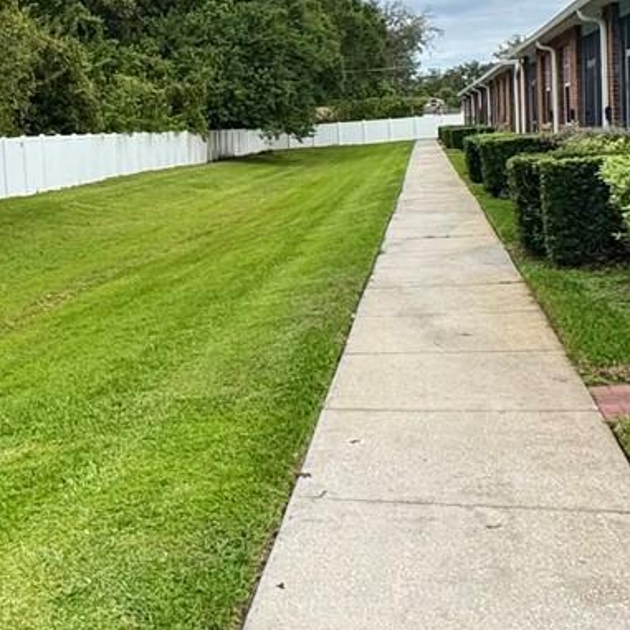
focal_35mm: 52
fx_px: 1071
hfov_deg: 30.2
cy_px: 198
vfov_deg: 32.4
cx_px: -17
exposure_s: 1/610
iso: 50
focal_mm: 2.22
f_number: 2.2
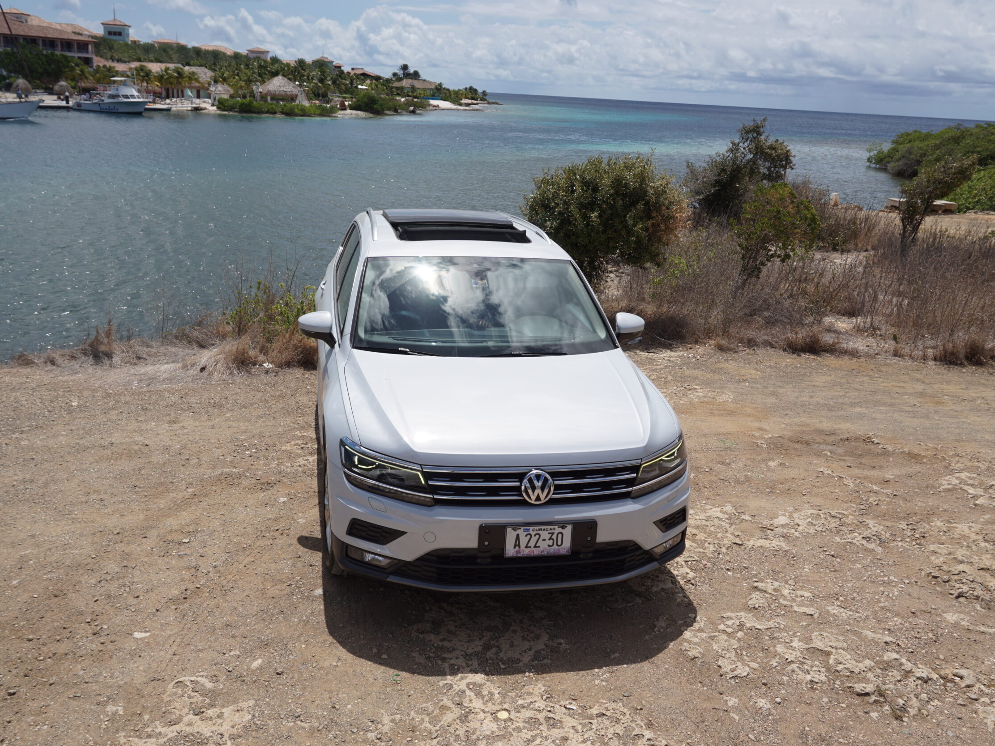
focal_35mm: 32
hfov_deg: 57.5
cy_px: 369
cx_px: 486
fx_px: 907
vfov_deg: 44.7
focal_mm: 19
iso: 100
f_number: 8
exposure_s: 1/500
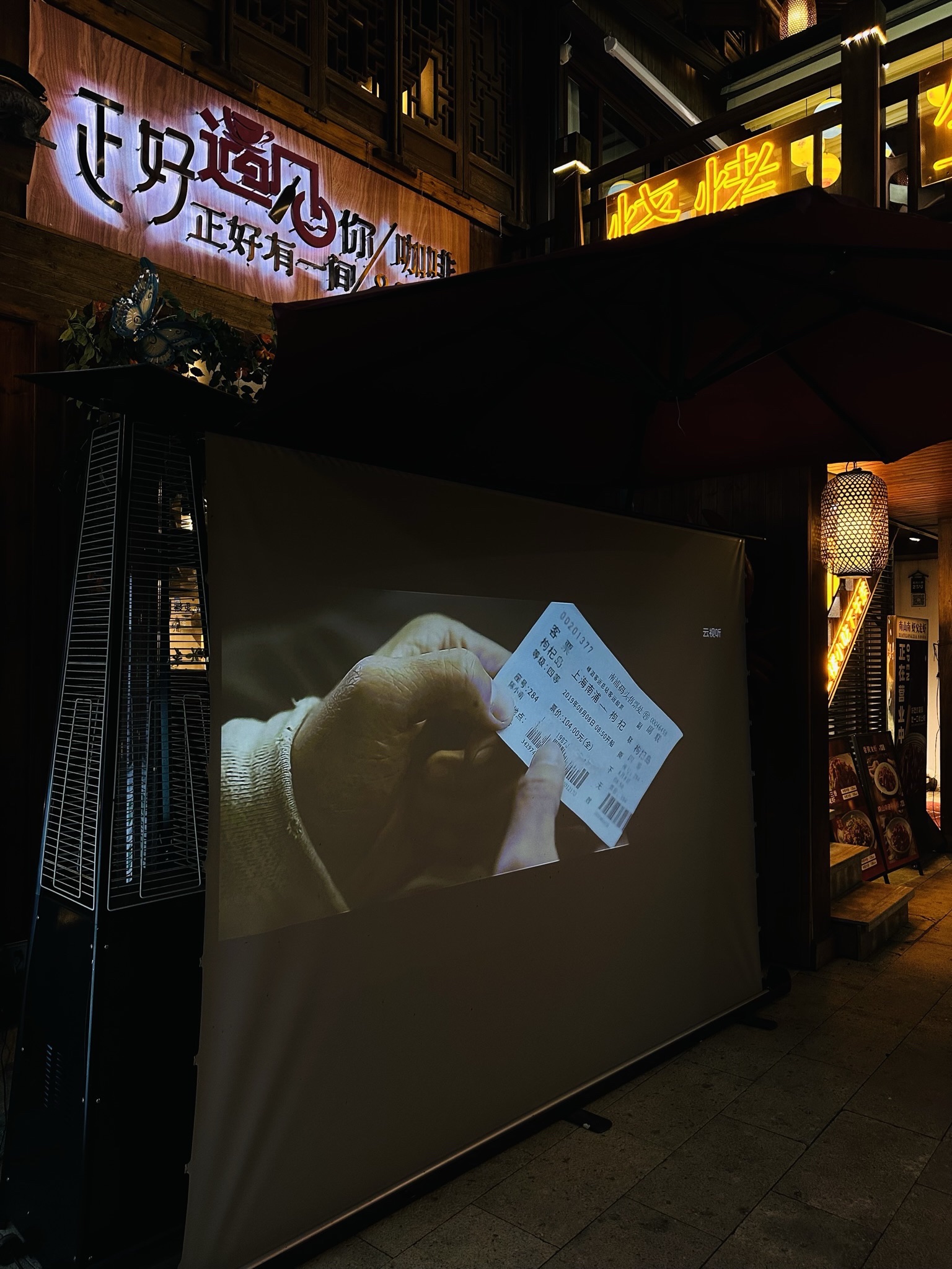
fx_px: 880
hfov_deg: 56.8
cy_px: 634
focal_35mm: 24
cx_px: 476
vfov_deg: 71.6
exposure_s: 1/120
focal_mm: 6.86
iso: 160
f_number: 1.78
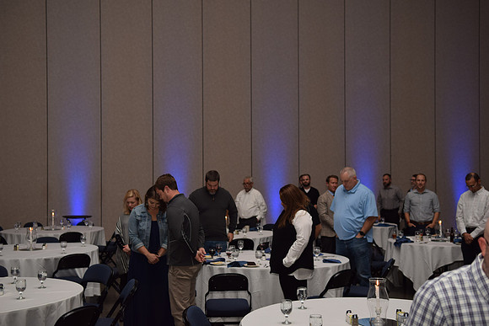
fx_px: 652
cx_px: 244
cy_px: 163
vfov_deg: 28.1
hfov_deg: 41.1
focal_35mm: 48
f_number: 3.2
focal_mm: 32
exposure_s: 1/200
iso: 400
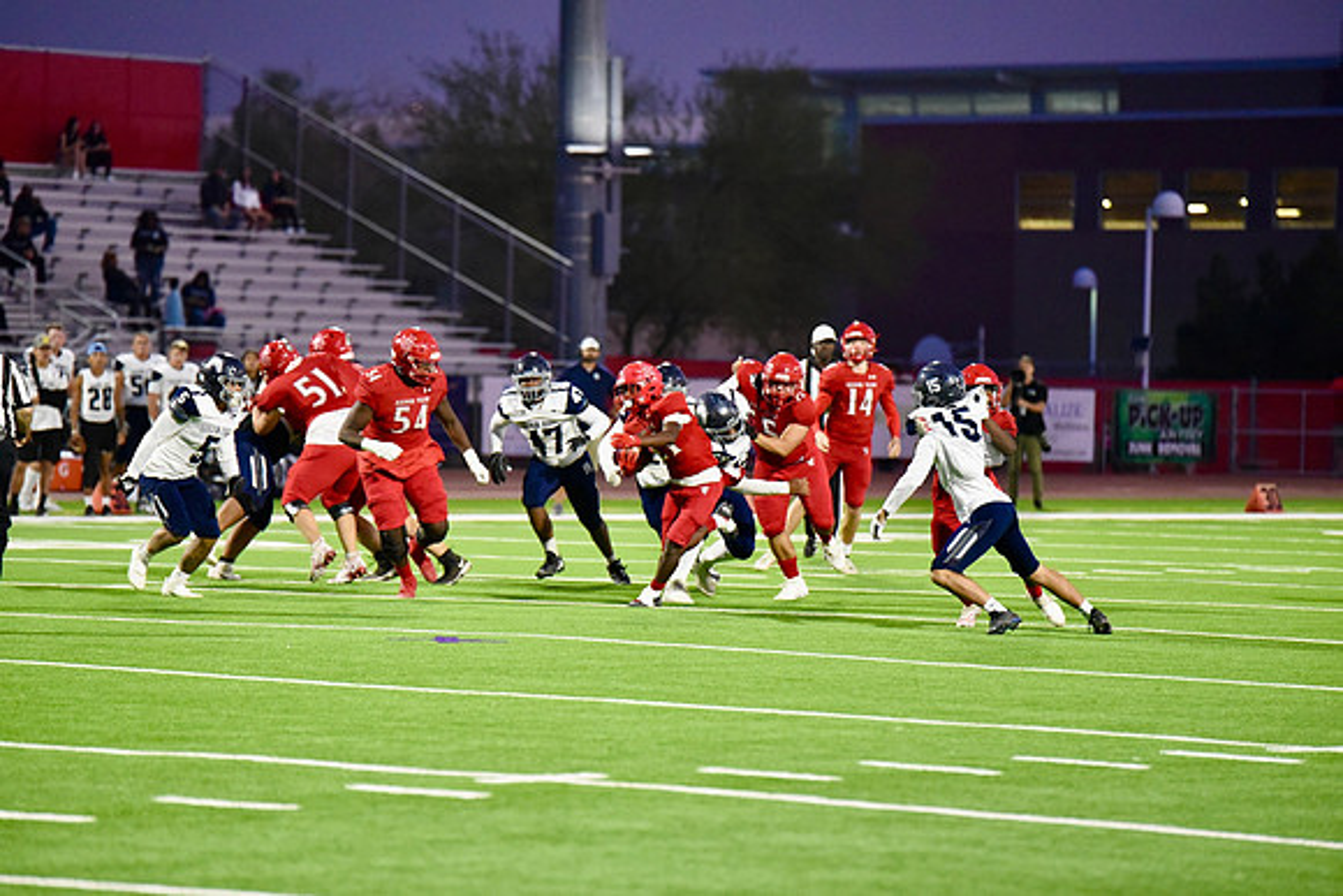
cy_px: 448
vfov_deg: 6.9
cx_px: 672
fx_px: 7463
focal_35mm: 200
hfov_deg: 10.3
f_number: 2.8
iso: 5600
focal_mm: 200
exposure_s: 1/640
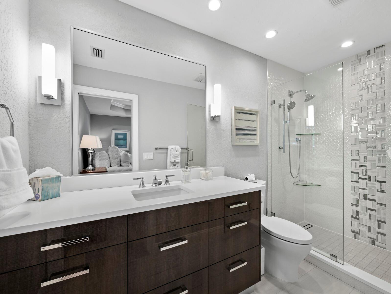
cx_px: 196
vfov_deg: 85.7
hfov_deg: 102.0
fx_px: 158
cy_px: 147
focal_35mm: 14
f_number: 10
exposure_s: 1/5
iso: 400
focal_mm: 7
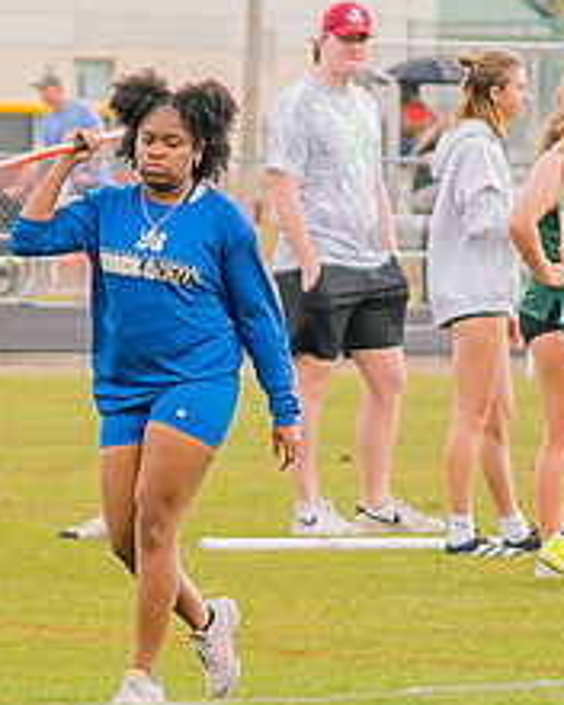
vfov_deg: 3.1
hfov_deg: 2.5
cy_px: 433
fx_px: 13124
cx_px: 153
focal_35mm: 629
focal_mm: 120
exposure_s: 1/200
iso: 200
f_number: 4
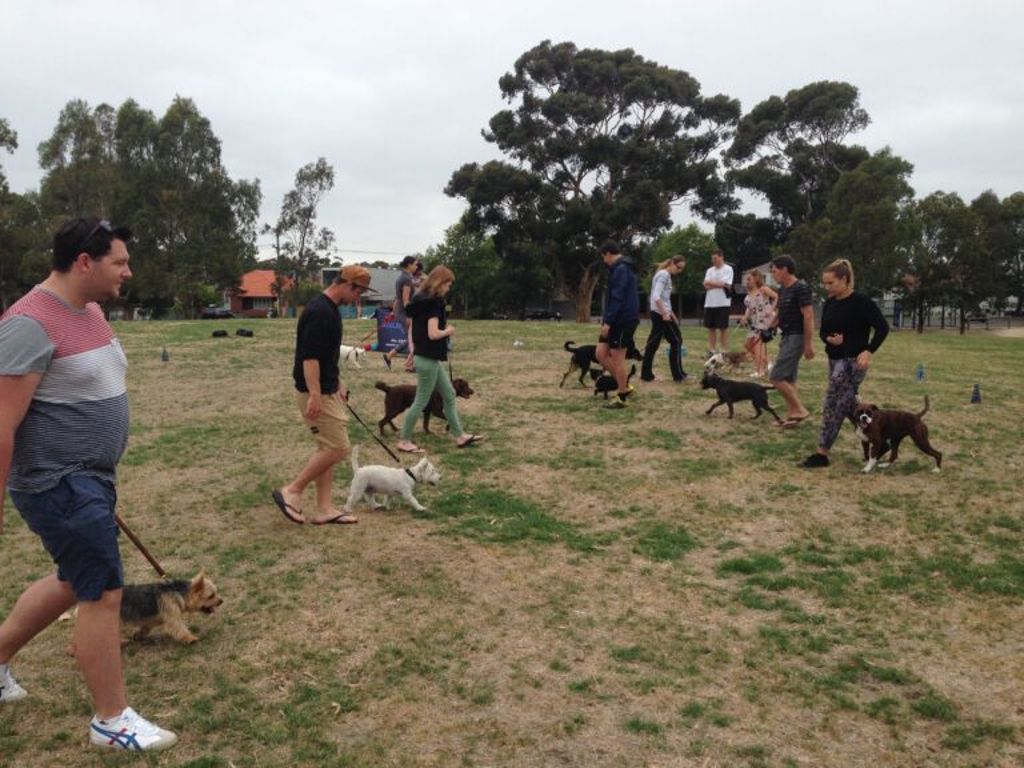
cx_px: 512
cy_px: 384
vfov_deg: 42.9
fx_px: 976
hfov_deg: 55.4
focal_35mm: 33
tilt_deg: -7.4
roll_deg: +0.0
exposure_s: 1/985
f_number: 2.4
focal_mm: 4.12
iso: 50
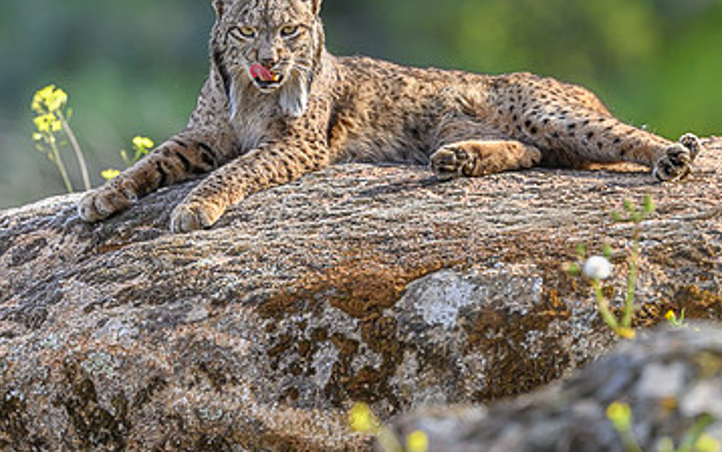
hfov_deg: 2.6
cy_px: 50
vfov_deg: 1.6
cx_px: 154
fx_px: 15904
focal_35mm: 808
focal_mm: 400
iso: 720
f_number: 4
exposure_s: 1/2000
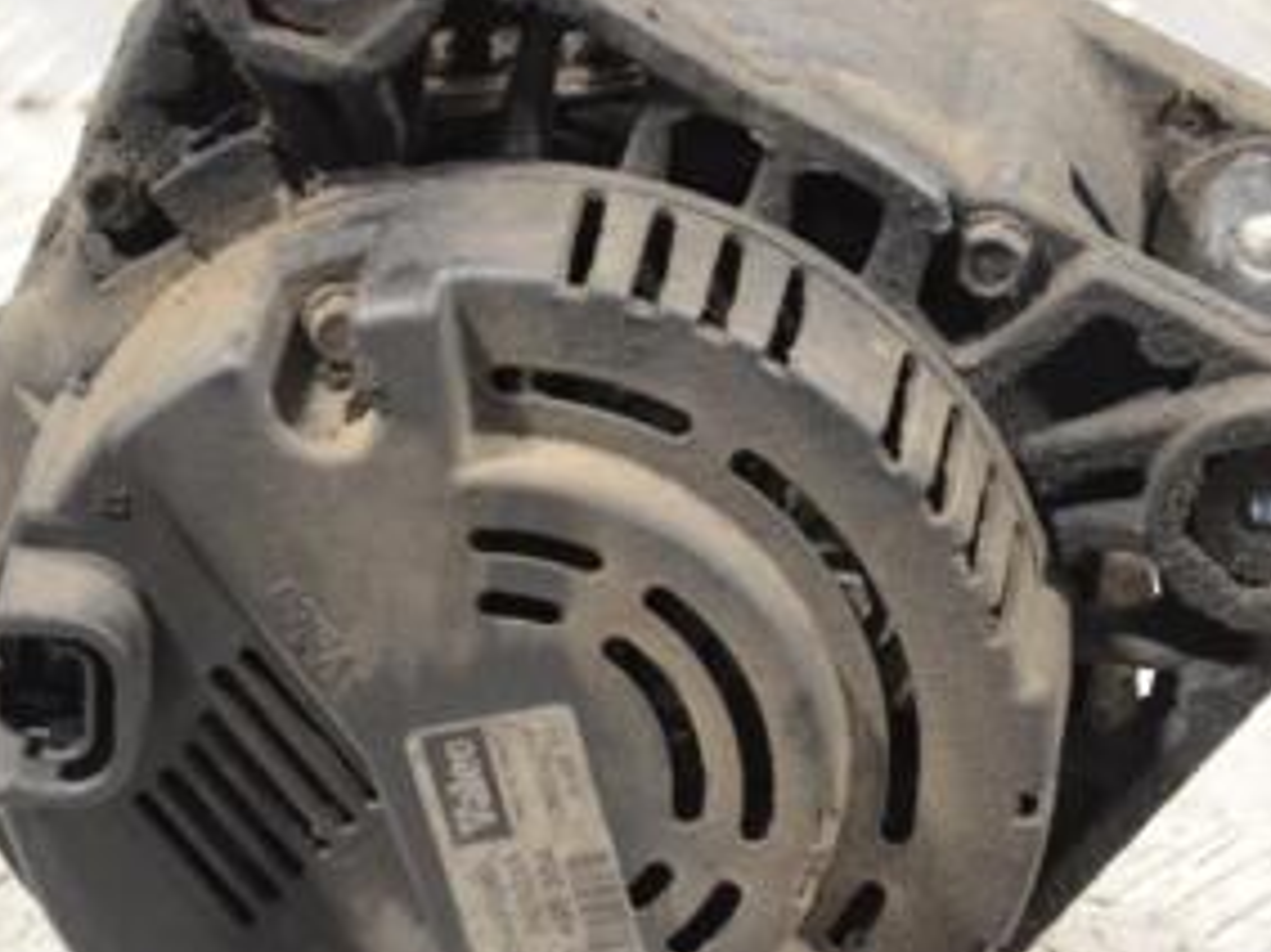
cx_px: 570
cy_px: 485
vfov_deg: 9.3
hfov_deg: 12.4
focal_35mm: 159
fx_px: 5836
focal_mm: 52
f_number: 5.6
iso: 3200
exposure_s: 1/125
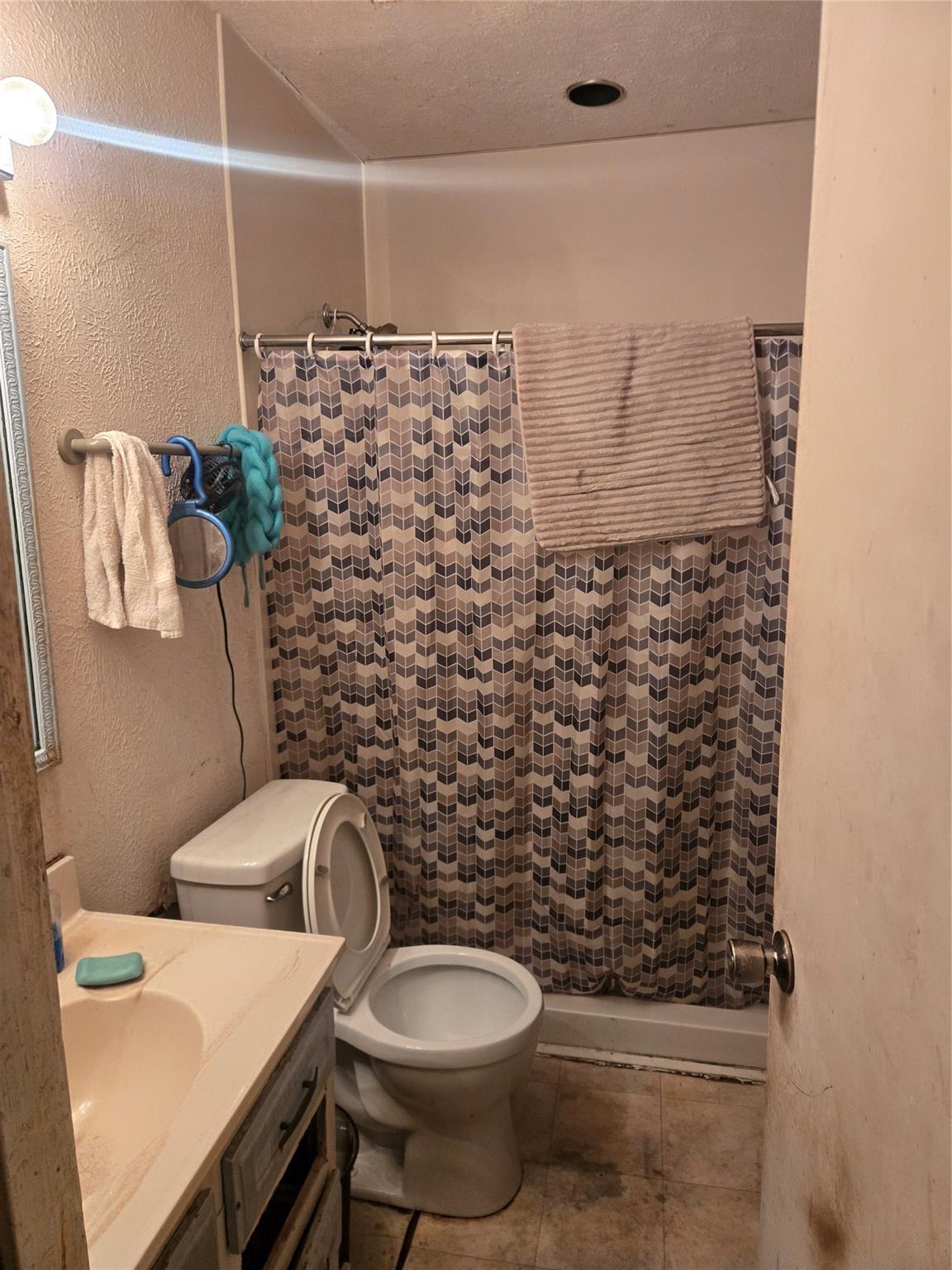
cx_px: 476
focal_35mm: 23
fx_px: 843
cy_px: 635
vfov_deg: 73.9
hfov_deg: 58.9
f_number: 1.8
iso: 500
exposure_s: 1/120
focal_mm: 5.4
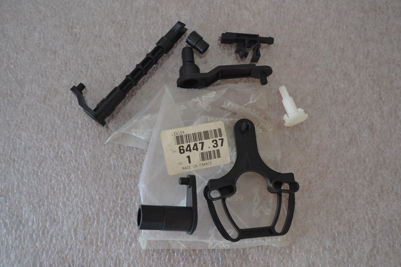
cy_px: 134
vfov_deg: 31.9
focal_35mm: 42
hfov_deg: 46.4
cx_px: 200
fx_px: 468
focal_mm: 28
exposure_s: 1/60
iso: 560
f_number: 4.5
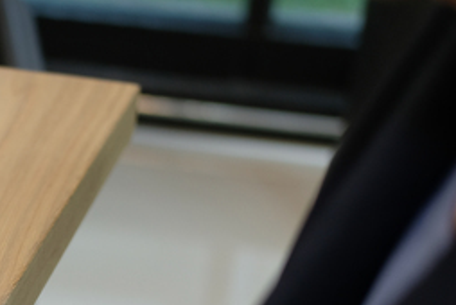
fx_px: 2029
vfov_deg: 8.5
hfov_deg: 12.3
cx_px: -181
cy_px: 404
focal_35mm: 160
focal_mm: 35
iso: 320
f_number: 2
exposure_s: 1/125
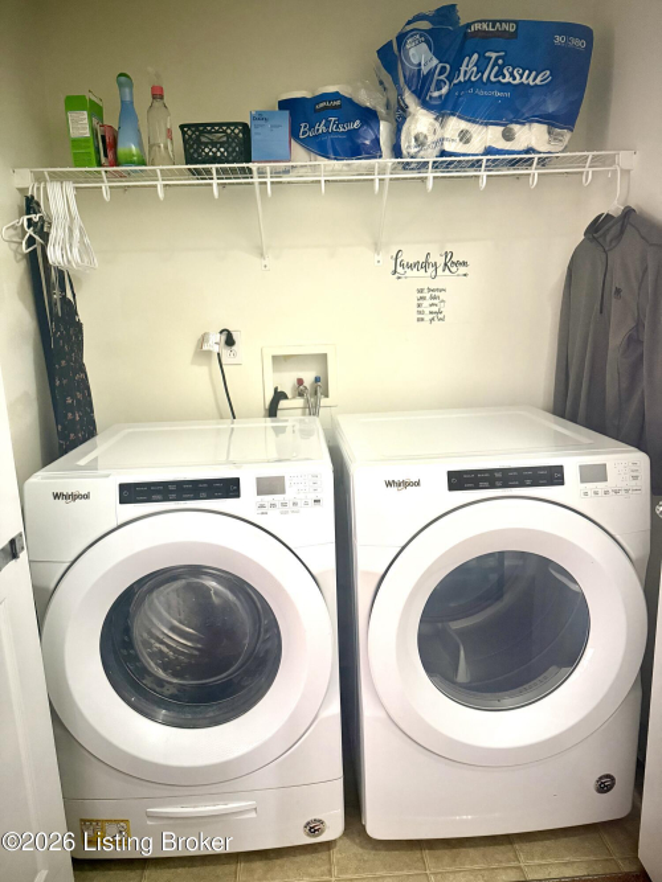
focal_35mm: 24
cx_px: 331
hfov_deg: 56.8
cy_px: 441
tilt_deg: -11.7
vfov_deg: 71.6
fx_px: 612
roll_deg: +2.2
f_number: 1.78
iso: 500
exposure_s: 1/60
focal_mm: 6.76
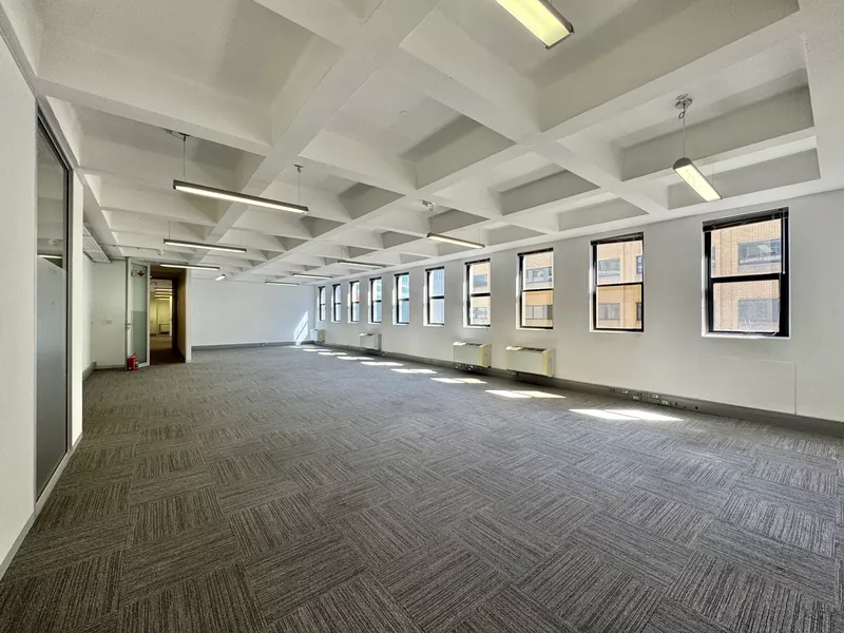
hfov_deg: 102.1
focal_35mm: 14
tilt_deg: -0.6
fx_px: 341
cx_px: 422
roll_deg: -0.6
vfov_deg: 85.7
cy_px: 316
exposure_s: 1/100
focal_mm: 2.22
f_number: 2.2
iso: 50
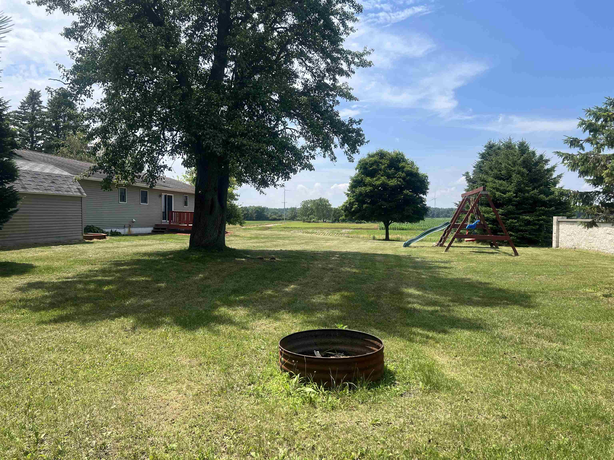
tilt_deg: -2.1
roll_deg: -1.2
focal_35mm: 26
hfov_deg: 67.3
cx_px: 307
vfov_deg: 53.1
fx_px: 461
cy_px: 230
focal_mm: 5.7
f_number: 1.5
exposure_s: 1/3968
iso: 50
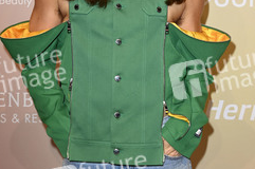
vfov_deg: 12.6
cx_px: 127
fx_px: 764
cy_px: 22
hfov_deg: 18.9
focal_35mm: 108
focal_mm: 65
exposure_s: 1/250
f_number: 5.6
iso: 320
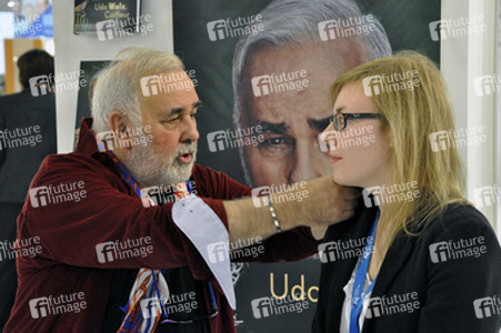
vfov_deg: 13.8
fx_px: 1377
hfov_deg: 20.6
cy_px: 166
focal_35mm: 99
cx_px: 250
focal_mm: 66
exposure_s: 1/50
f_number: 5.3
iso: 3200
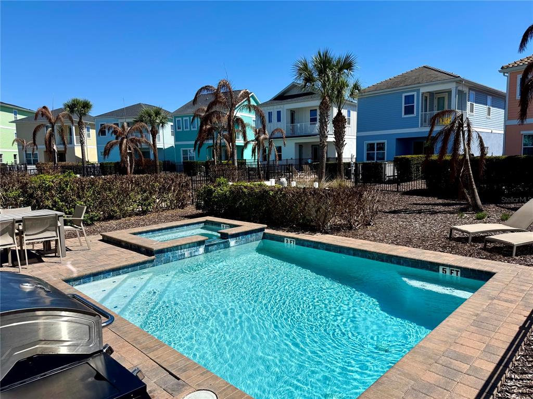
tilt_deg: -5.8
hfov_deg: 71.6
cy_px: 200
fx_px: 369
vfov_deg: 56.8
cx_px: 266
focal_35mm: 24
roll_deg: +1.1
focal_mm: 6.76
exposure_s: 1/6711
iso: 80
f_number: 1.78
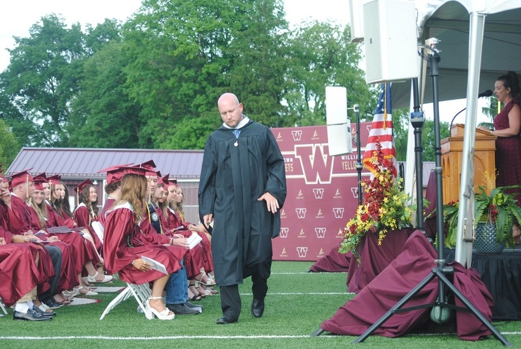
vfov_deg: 15.8
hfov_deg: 23.3
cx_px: 260
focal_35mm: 87
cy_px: 174
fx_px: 1262
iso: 200
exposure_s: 1/320
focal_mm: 58
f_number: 4.5
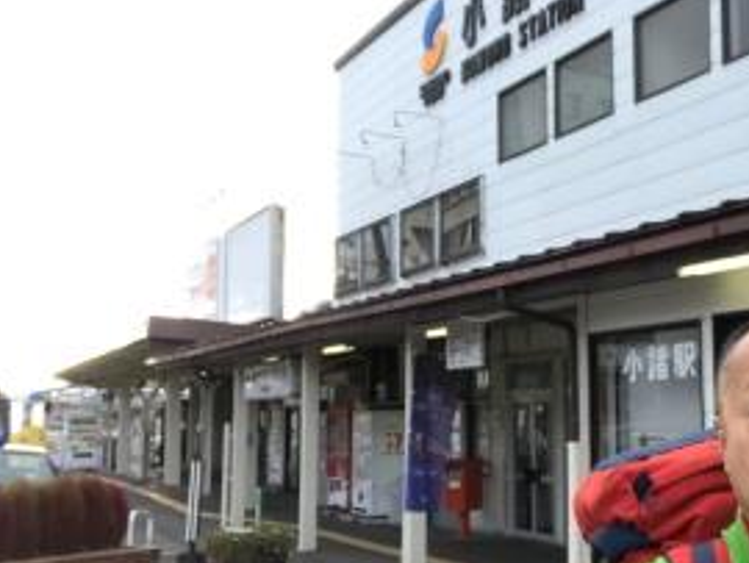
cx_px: 592
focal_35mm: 53
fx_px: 1148
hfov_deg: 35.1
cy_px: 277
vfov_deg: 27.6
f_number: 2.2
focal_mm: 2.87
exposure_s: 1/120
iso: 25
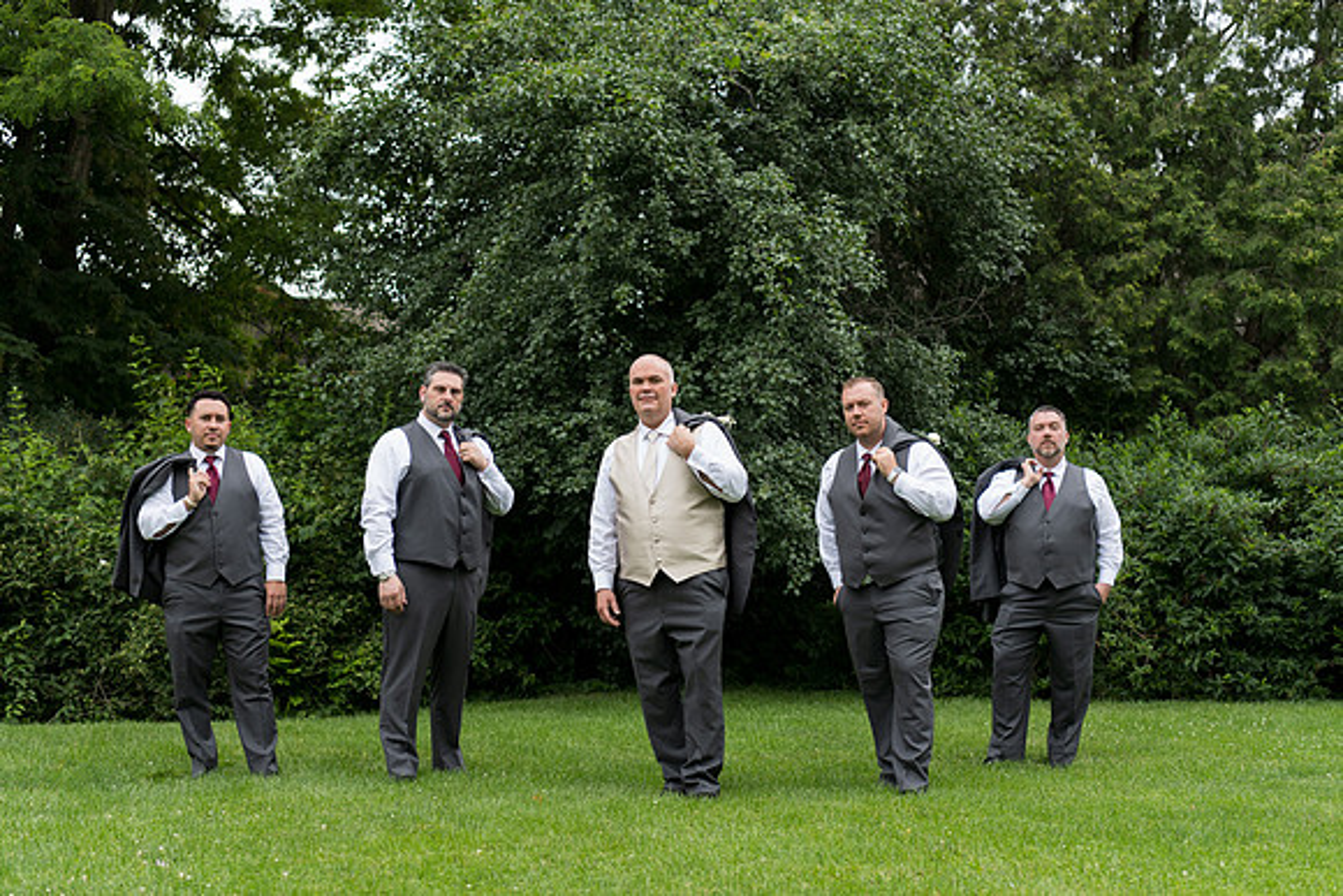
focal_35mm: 49
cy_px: 448
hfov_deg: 40.1
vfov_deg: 27.4
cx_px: 672
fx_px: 1839
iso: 80
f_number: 2.8
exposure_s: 1/320
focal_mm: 48
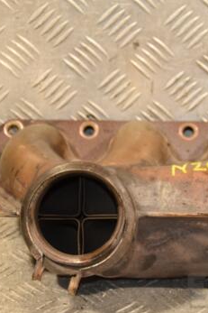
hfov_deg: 8.5
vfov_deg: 12.8
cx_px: 171
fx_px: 1397
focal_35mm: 161
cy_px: 166
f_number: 5.3
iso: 800
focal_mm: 62
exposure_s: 1/100
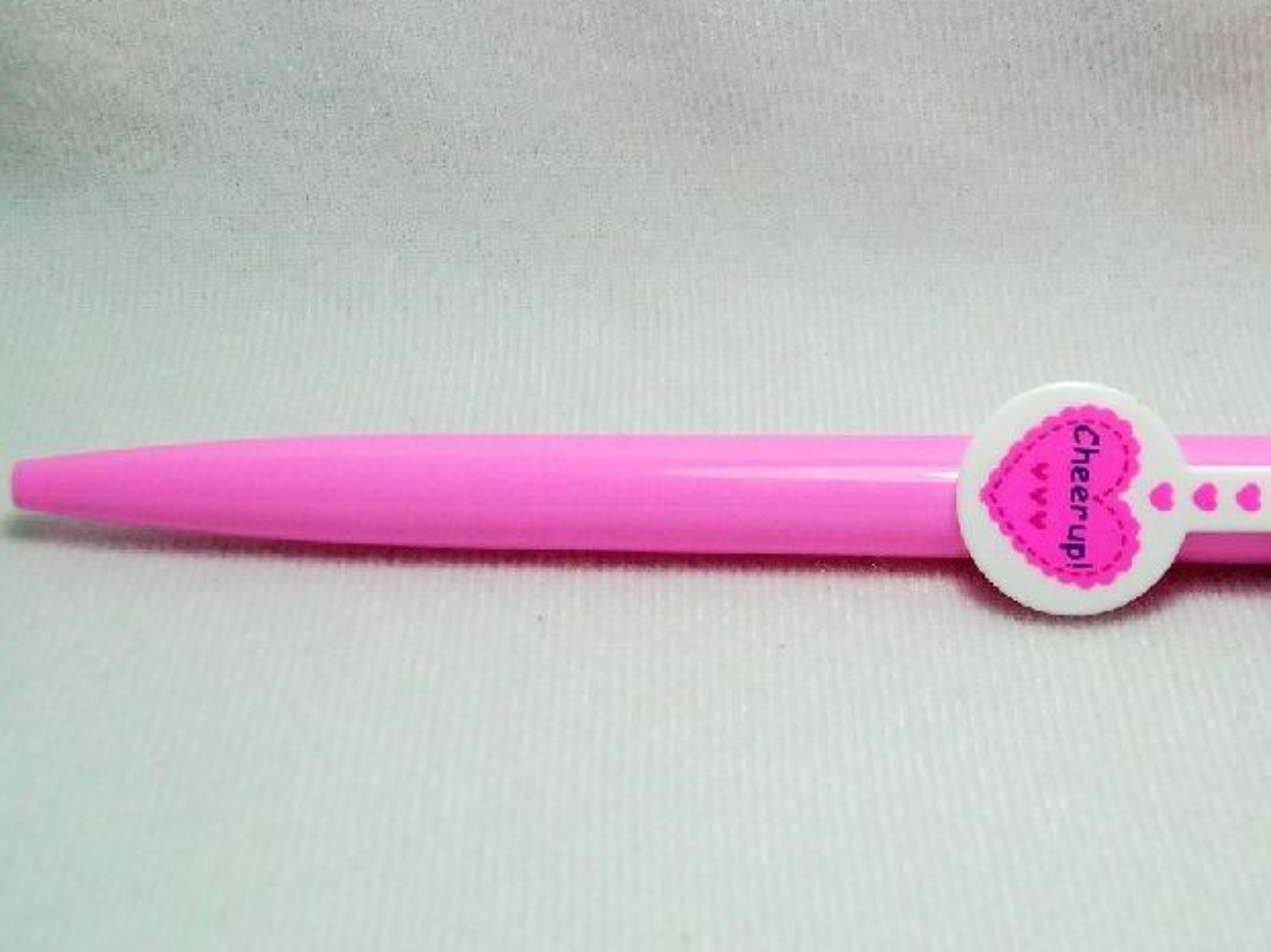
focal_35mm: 70
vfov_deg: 21.0
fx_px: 2569
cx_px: 872
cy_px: 503
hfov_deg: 27.6
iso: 50
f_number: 3.2
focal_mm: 8
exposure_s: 1/79
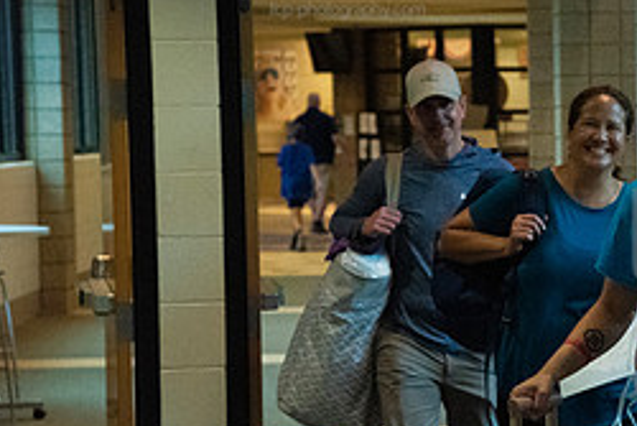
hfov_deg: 11.6
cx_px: 711
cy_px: 279
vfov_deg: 7.9
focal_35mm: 174
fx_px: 3080
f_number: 5
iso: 6400
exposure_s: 1/400
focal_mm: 75
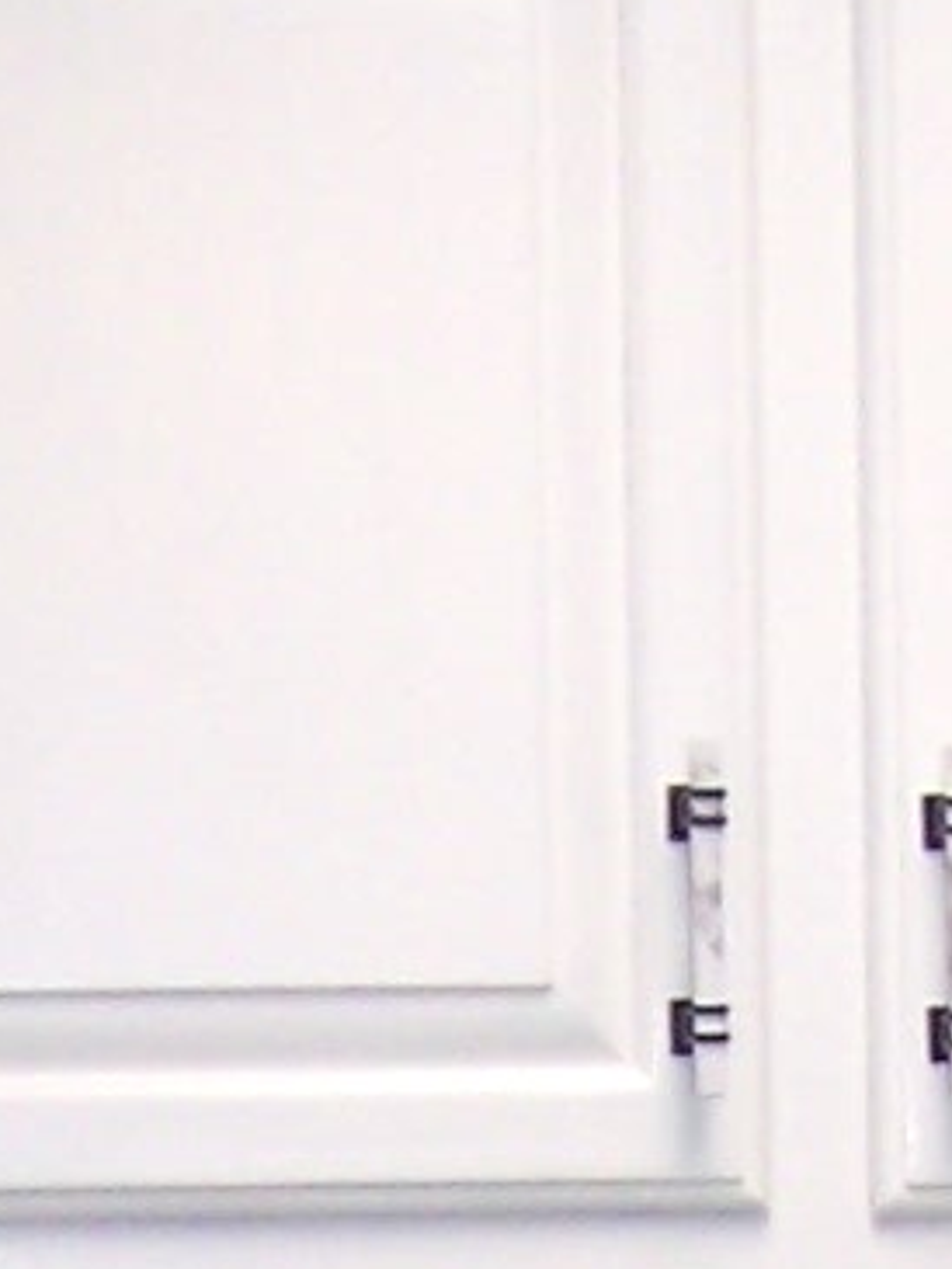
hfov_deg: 5.5
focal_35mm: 270
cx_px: 354
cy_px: 2597
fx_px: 9895
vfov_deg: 7.1
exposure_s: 1/60
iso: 80
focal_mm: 6.3
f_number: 2.8
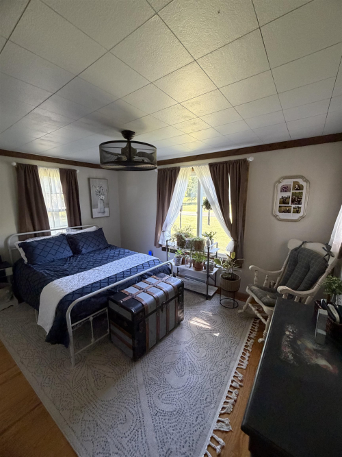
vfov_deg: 102.1
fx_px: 184
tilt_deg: -8.8
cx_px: 171
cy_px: 228
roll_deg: +0.2
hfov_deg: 85.7
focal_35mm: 14
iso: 400
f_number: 2.2
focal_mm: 2.22
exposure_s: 1/60
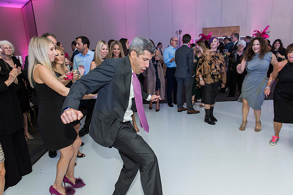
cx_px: 146
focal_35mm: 24
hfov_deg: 73.7
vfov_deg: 53.2
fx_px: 195
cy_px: 98
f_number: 4
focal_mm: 24
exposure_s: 1/100
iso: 1000
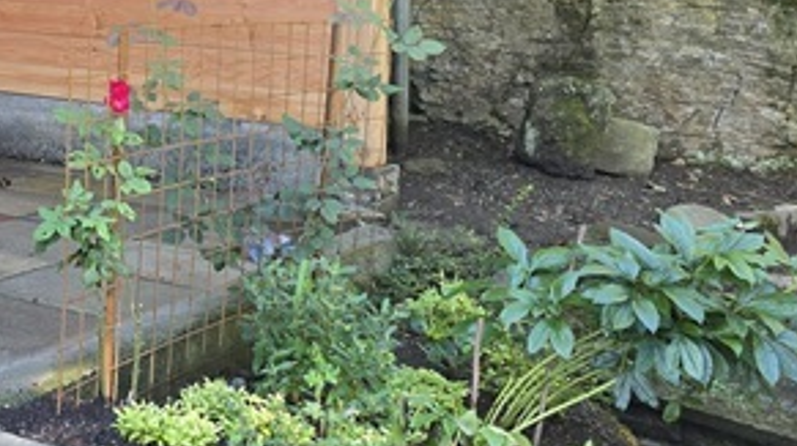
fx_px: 1457
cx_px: -162
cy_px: 52
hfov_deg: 27.0
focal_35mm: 69
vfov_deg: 17.2
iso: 64
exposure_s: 1/180
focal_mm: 6.3
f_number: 1.7
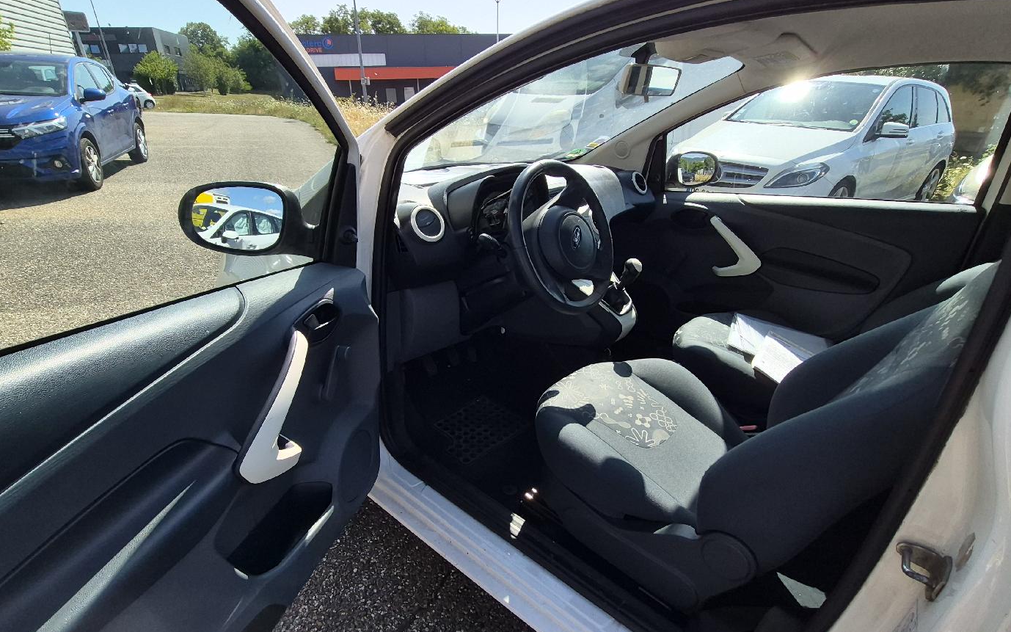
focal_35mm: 18
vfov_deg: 64.8
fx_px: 496
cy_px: 351
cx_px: 483
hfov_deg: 91.0
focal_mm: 1.74
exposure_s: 1/1667
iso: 40
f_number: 2.2
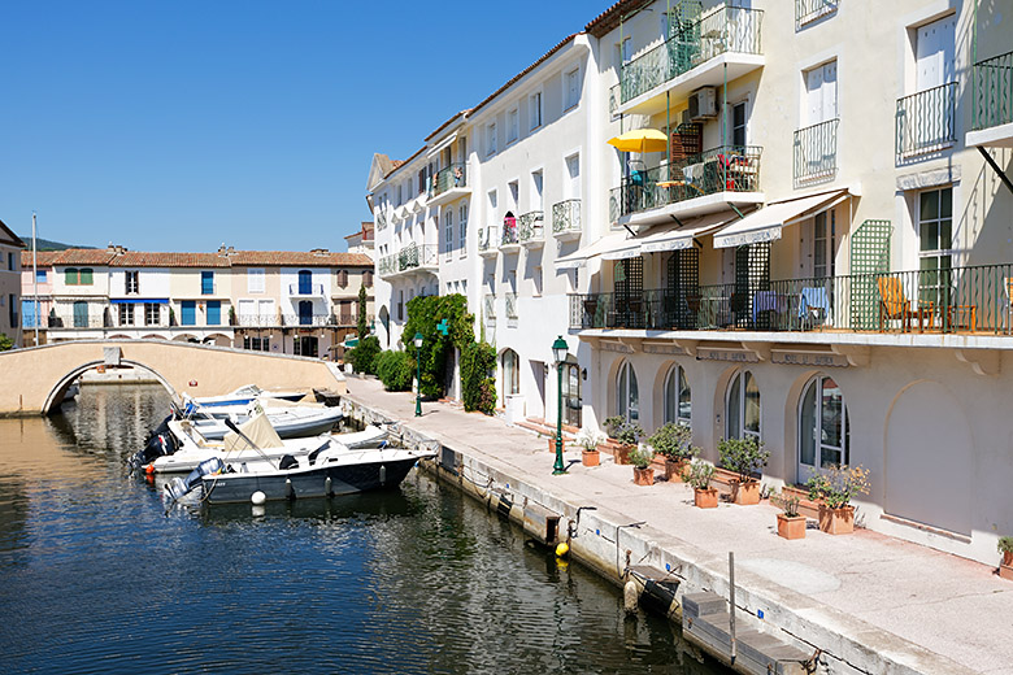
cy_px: 338
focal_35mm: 35
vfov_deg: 37.9
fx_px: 985
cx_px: 506
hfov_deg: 54.4
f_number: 8
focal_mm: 35
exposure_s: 1/500
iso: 100
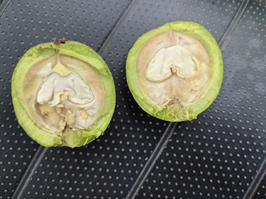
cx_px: 133
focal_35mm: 27
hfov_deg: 65.3
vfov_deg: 51.4
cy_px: 100
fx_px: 207
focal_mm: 5.75
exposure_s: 1/998
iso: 50
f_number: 2
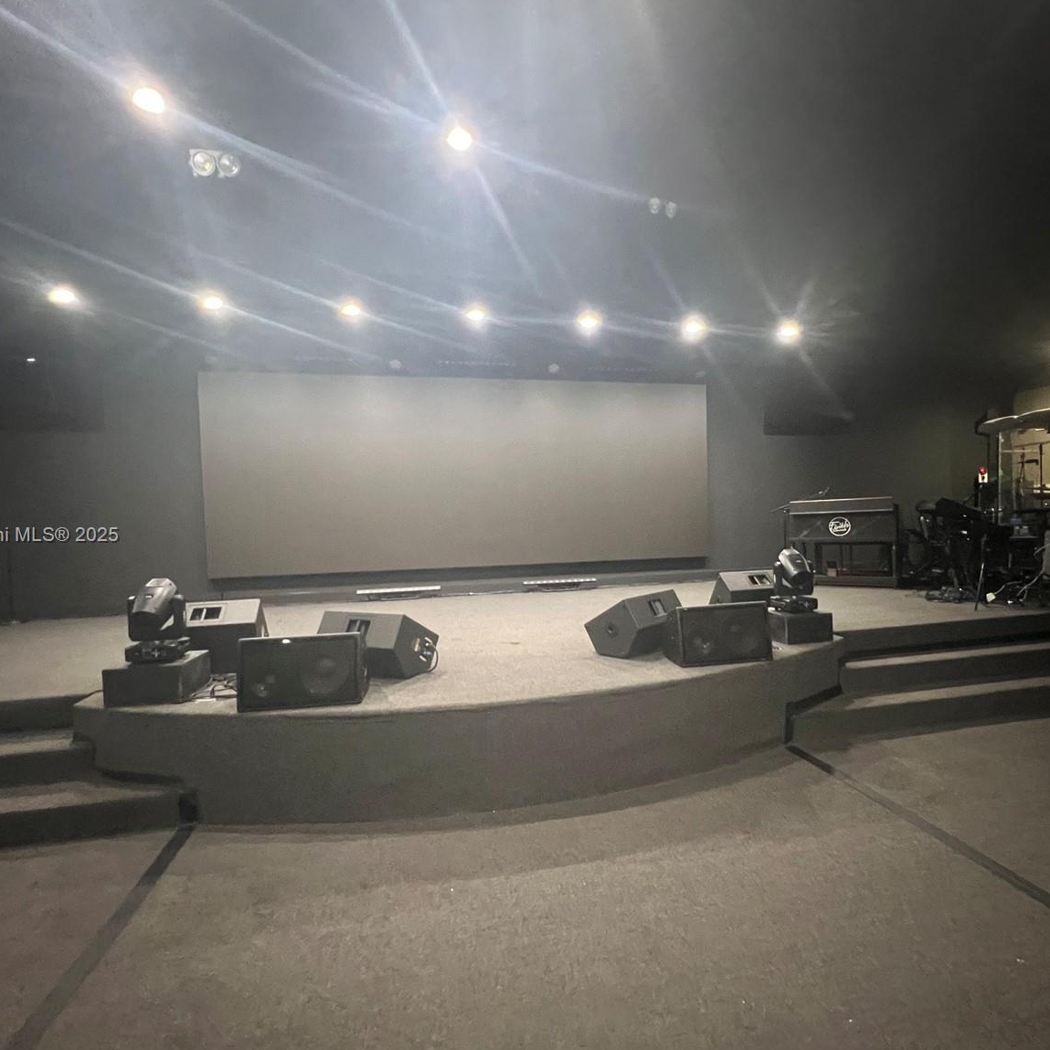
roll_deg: +1.6
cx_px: 557
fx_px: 549
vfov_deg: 87.4
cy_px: 536
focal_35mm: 16
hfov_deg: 87.3
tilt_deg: -1.9
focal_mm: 1.57
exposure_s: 1/30
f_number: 1.8
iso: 800
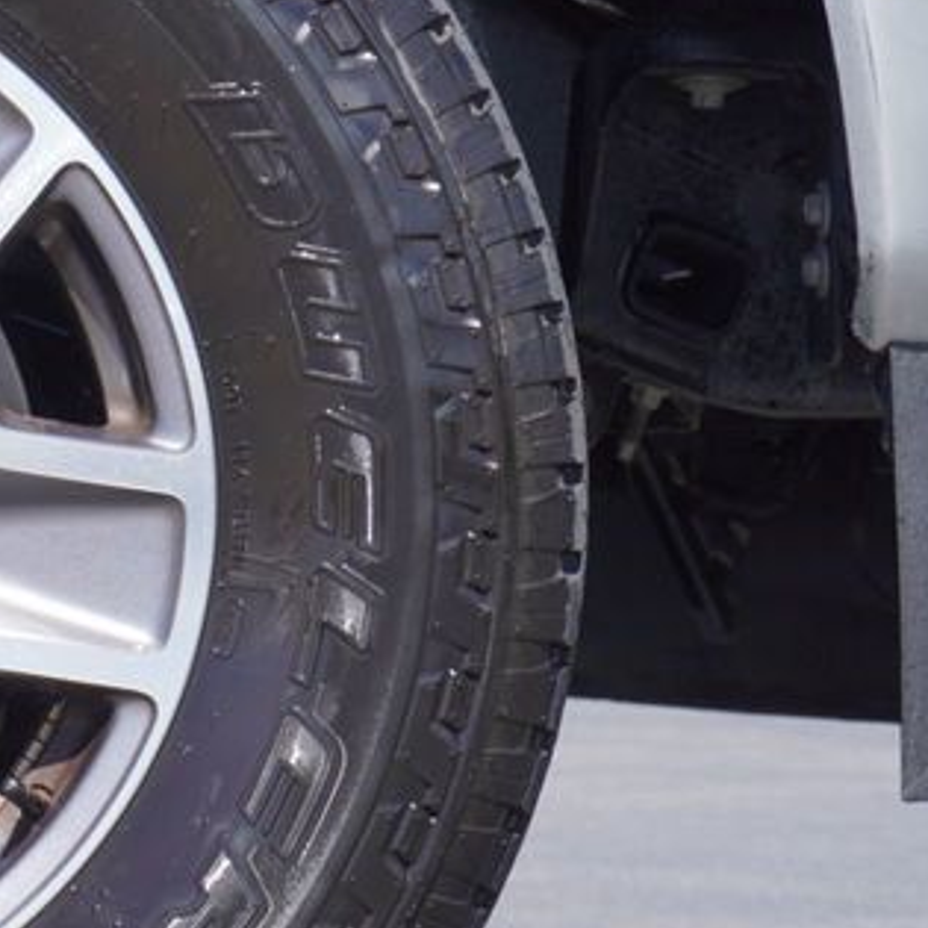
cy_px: 451
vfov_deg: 8.5
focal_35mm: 207
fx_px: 6278
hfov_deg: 8.3
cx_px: -427
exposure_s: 1/250
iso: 100
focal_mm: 50
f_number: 7.1
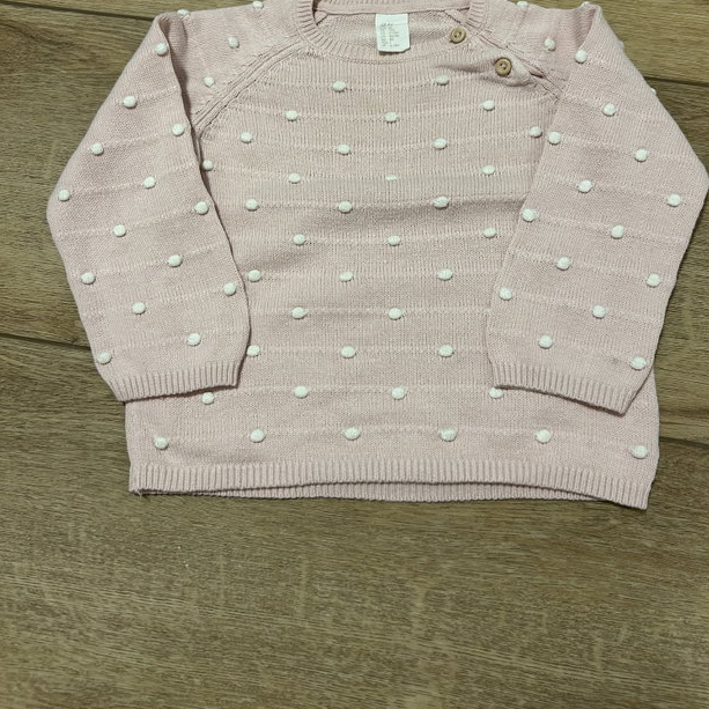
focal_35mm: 31
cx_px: 353
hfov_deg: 52.5
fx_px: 718
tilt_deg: -73.9
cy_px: 242
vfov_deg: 51.7
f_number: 1.5
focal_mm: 5.7
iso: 100
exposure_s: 1/50
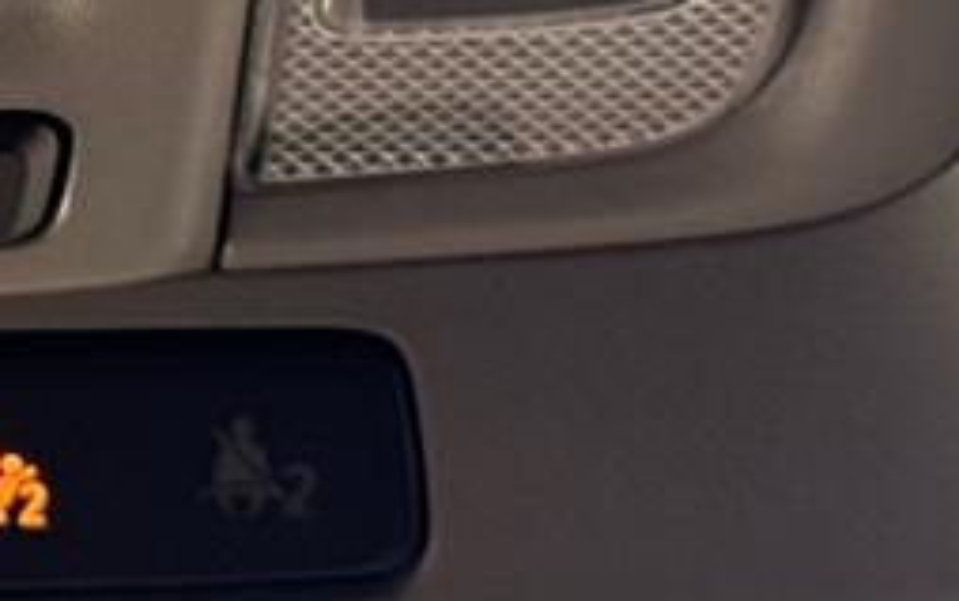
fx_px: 6694
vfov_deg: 5.1
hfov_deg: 8.0
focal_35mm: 256
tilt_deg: +38.9
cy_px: -397
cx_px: -634
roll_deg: -1.9
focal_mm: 6.76
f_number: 1.78
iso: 160
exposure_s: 1/133
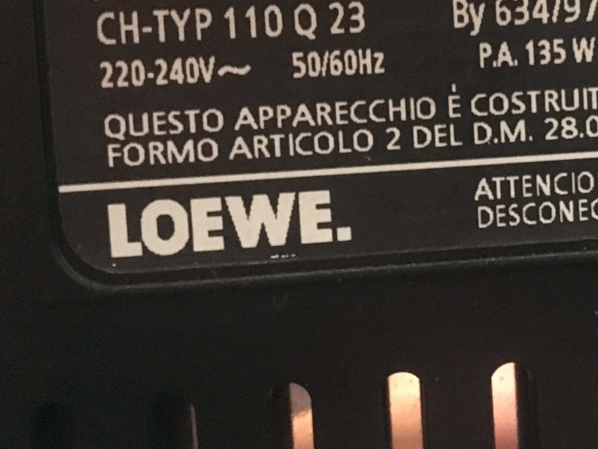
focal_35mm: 52
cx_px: 505
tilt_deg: -5.5
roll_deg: +2.9
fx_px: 898
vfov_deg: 27.6
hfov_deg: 35.3
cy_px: 105
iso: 1000
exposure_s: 1/17
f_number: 2.2
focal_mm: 4.15
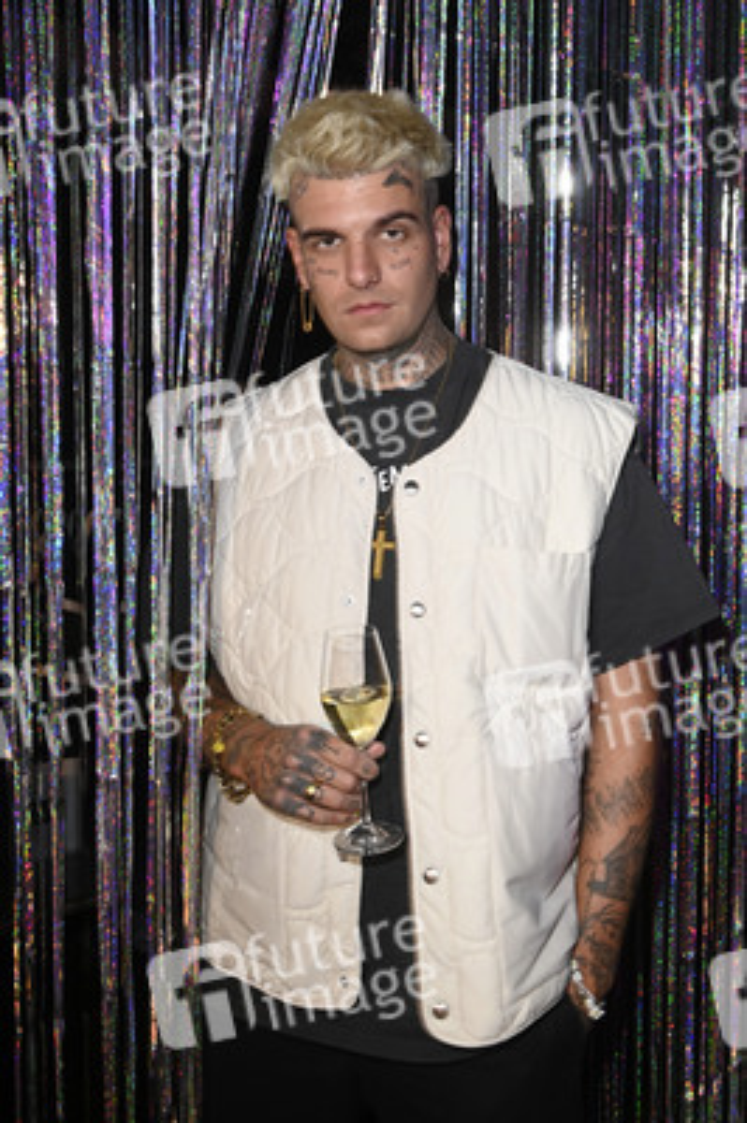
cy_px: 562
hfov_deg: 37.8
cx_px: 374
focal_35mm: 35
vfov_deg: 54.5
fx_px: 1091
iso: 2000
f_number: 5.6
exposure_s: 1/40
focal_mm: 35
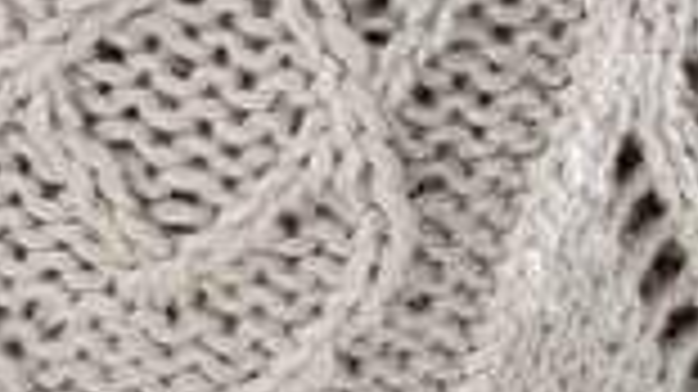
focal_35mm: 290
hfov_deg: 7.4
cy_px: 243
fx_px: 5365
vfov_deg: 4.2
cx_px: 712
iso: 100
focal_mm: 8.16
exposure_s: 1/1340
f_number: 2
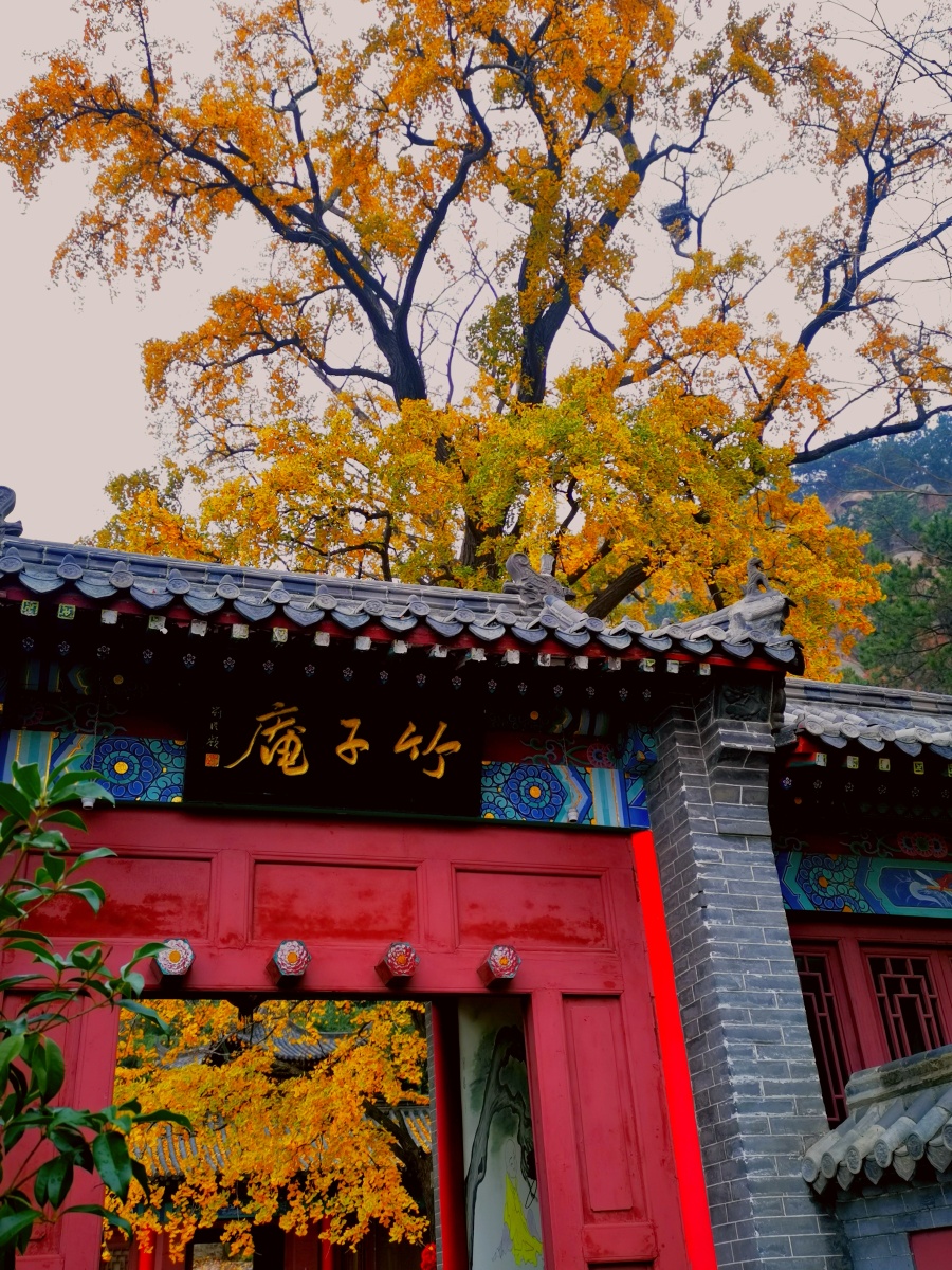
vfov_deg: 56.8
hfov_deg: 44.2
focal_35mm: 32
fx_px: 1173
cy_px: 635
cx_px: 476
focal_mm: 5.58
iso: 64
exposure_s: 1/100
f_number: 8
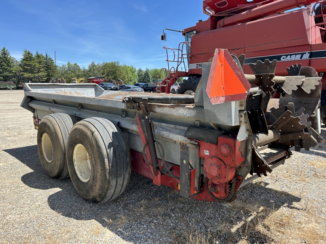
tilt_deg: -7.8
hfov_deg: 67.3
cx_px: 163
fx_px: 245
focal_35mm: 26
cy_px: 122
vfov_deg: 53.1
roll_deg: +0.6
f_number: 1.5
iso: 50
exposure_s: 1/1869
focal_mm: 5.7
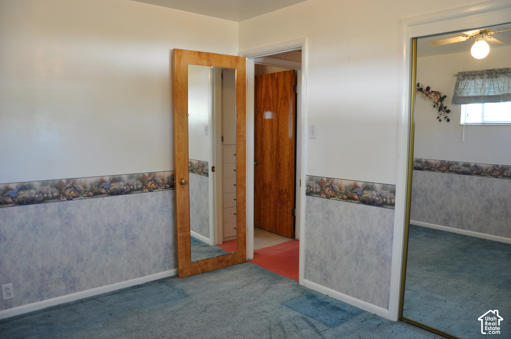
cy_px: 170
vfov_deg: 47.8
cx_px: 256
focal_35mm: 27
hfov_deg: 67.4
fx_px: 383
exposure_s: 1/20
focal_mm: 18
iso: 400
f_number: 4.5
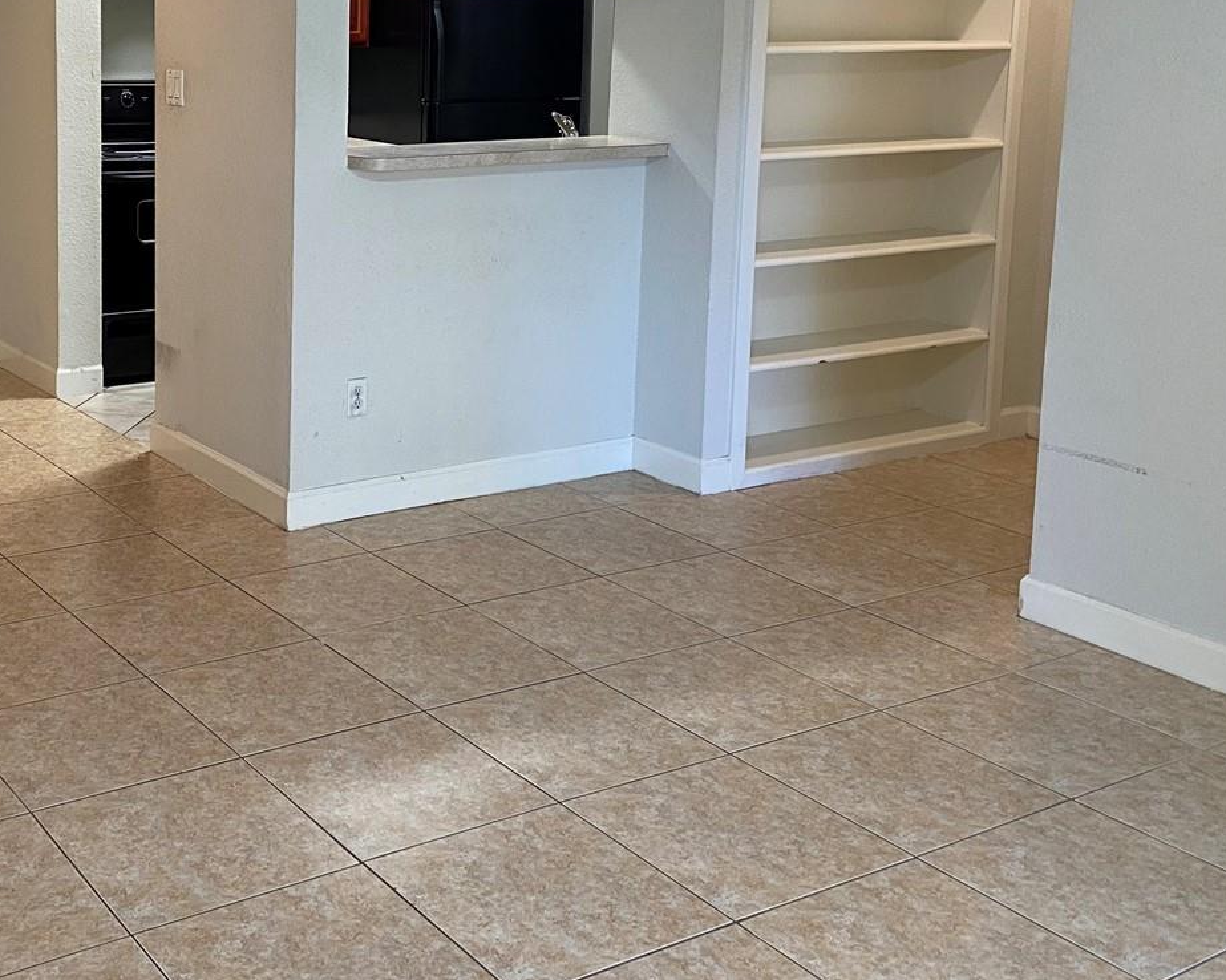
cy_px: 230
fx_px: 1596
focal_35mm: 44
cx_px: 309
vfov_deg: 33.4
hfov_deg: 40.8
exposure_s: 1/60
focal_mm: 4.25
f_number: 1.8
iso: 125
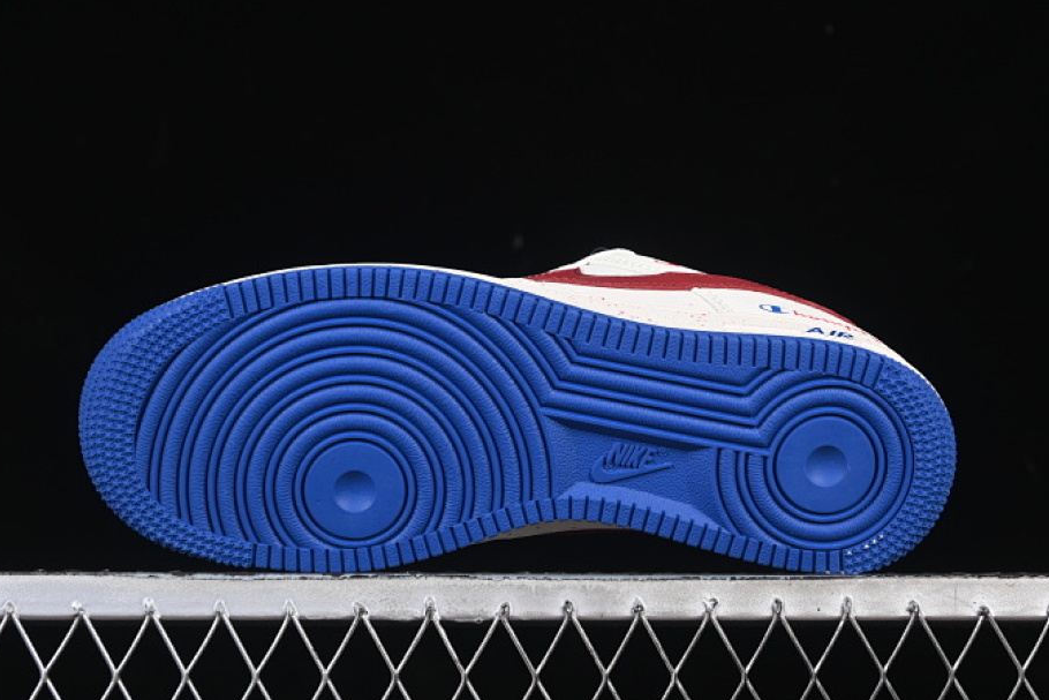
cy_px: 316
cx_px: 514
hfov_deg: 22.9
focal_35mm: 89
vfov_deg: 15.4
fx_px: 2594
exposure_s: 1/80
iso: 160
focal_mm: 50
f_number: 7.1
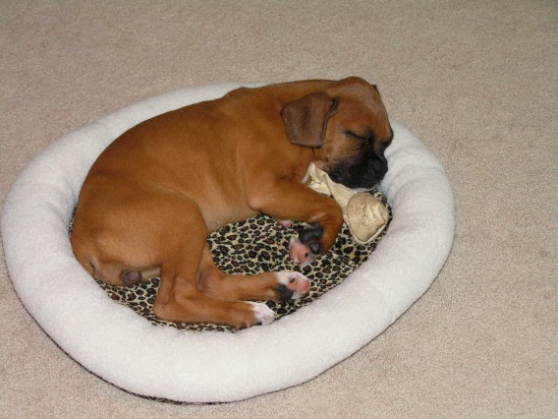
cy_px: 210
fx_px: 1515
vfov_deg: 15.7
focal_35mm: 94
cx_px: 279
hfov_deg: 20.9
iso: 200
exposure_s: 1/100
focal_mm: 15.6
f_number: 3.2
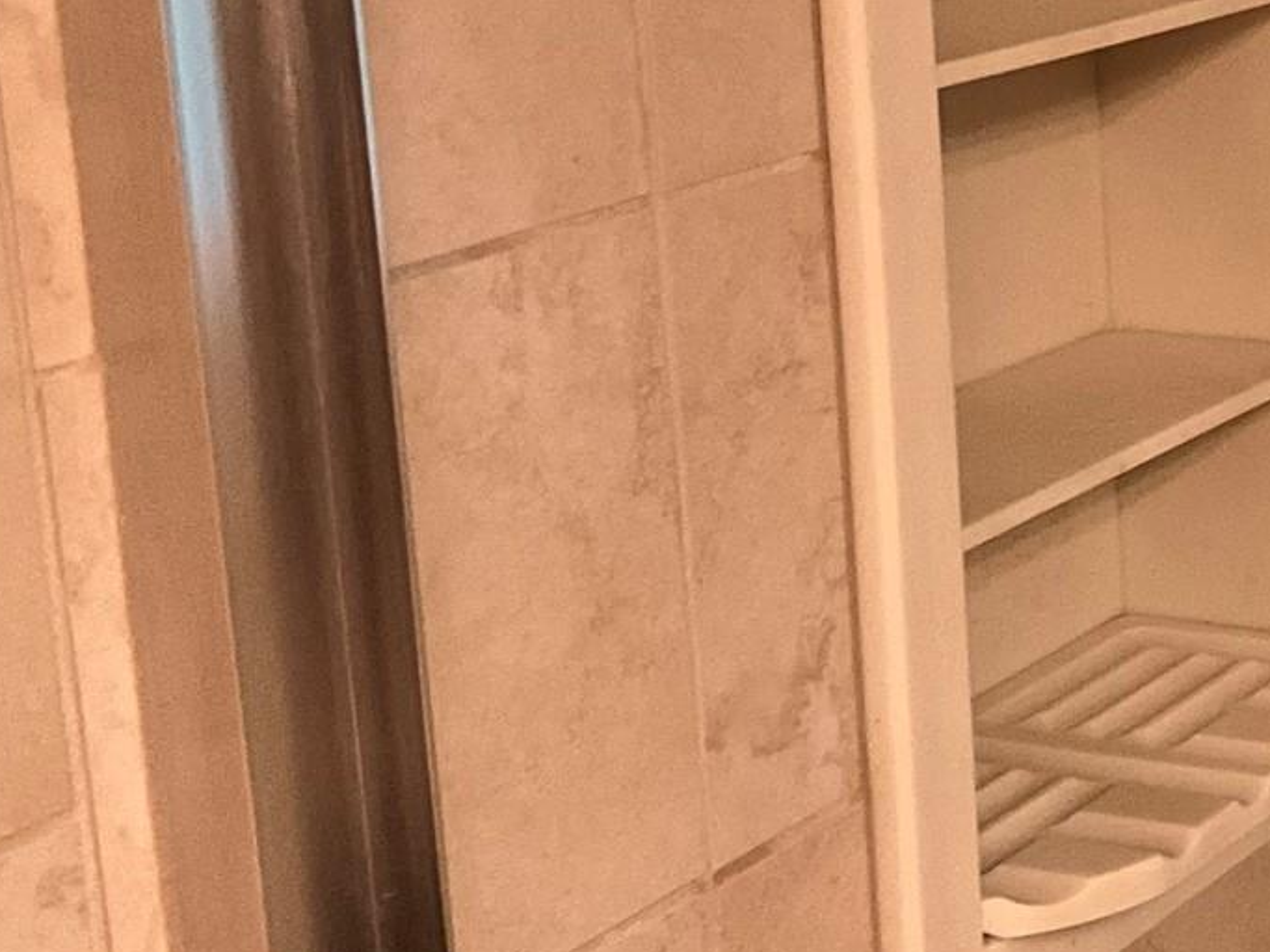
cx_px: 1729
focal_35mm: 87
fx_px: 3191
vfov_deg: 16.8
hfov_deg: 20.3
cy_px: 145
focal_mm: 3
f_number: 1.8
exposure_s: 1/40
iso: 320
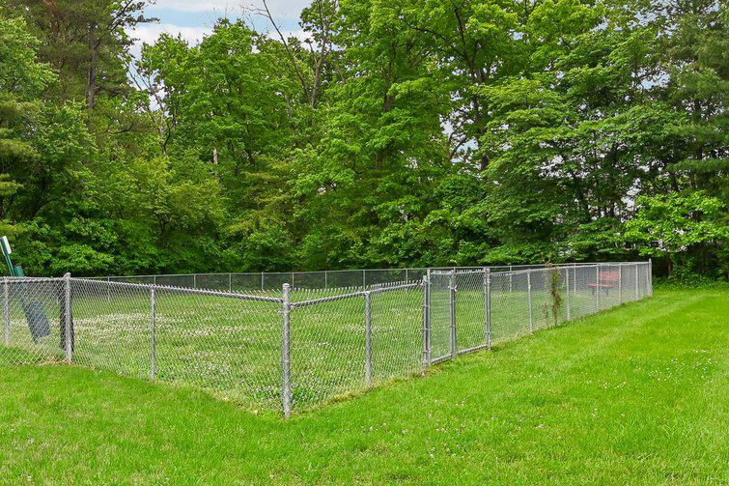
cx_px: 294
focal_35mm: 38
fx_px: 769
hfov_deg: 50.4
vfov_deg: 35.0
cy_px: 257
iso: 100
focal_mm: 14
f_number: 8
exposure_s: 1/100
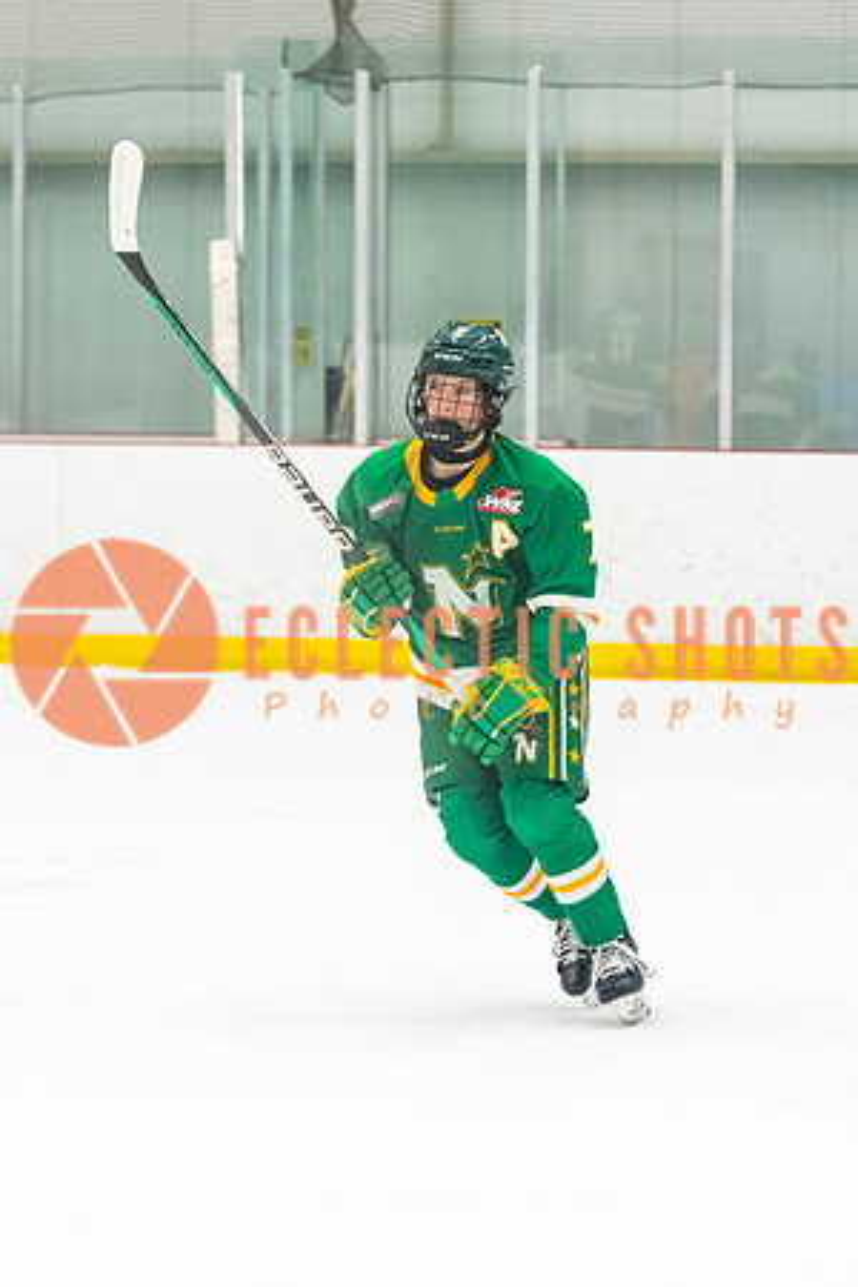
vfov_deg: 12.4
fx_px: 5942
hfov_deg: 8.3
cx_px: 396
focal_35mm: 166
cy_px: 694
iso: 3200
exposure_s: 1/800
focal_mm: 102
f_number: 2.8
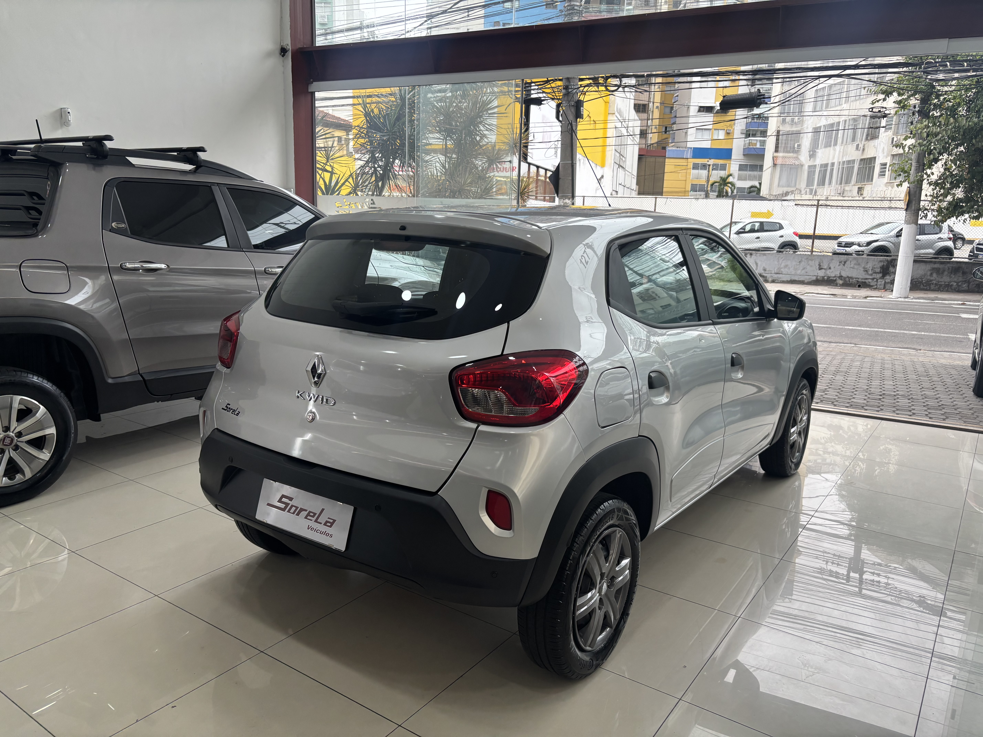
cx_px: 492
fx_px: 738
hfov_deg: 67.3
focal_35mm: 26
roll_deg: -1.3
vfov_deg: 53.1
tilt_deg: -12.6
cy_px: 368
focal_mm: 5.96
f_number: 1.6
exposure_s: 1/120
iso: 100
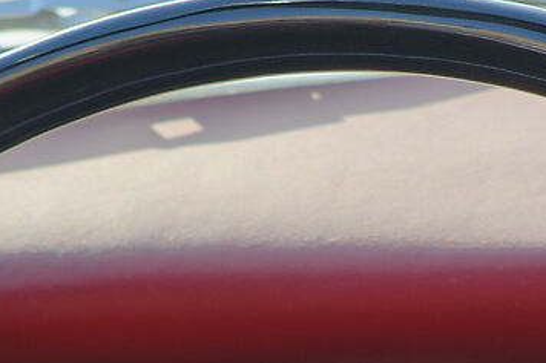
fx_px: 5109
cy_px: 999
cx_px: 503
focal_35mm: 337
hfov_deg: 6.1
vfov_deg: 4.0
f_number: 5.6
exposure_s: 1/125
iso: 64
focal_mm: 50
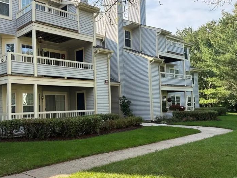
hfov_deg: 50.9
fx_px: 240
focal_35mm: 35
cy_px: 90
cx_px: 66
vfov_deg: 40.7
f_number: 1.78
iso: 100
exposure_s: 1/1385
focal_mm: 6.76
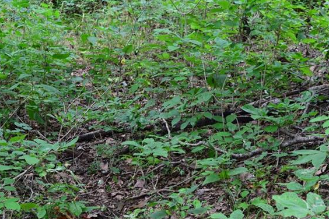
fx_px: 896
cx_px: 104
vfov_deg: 13.9
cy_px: 170
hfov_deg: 20.7
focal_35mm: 98
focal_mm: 36
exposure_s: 1/20
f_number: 6.3
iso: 400
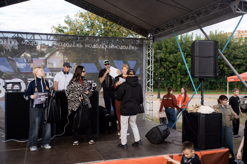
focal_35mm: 35
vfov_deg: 37.9
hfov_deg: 54.4
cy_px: 82
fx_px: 240
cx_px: 124
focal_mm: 35
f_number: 2.2
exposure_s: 1/800
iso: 100
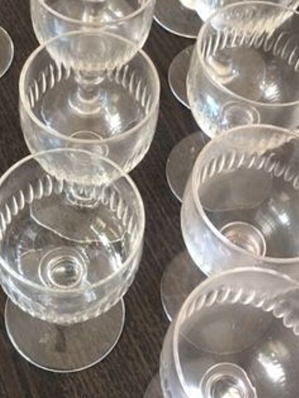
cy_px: 119
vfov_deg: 32.3
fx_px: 679
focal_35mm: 59
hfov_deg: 24.6
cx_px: 80
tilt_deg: -56.0
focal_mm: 4.15
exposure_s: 1/33
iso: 125
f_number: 2.2
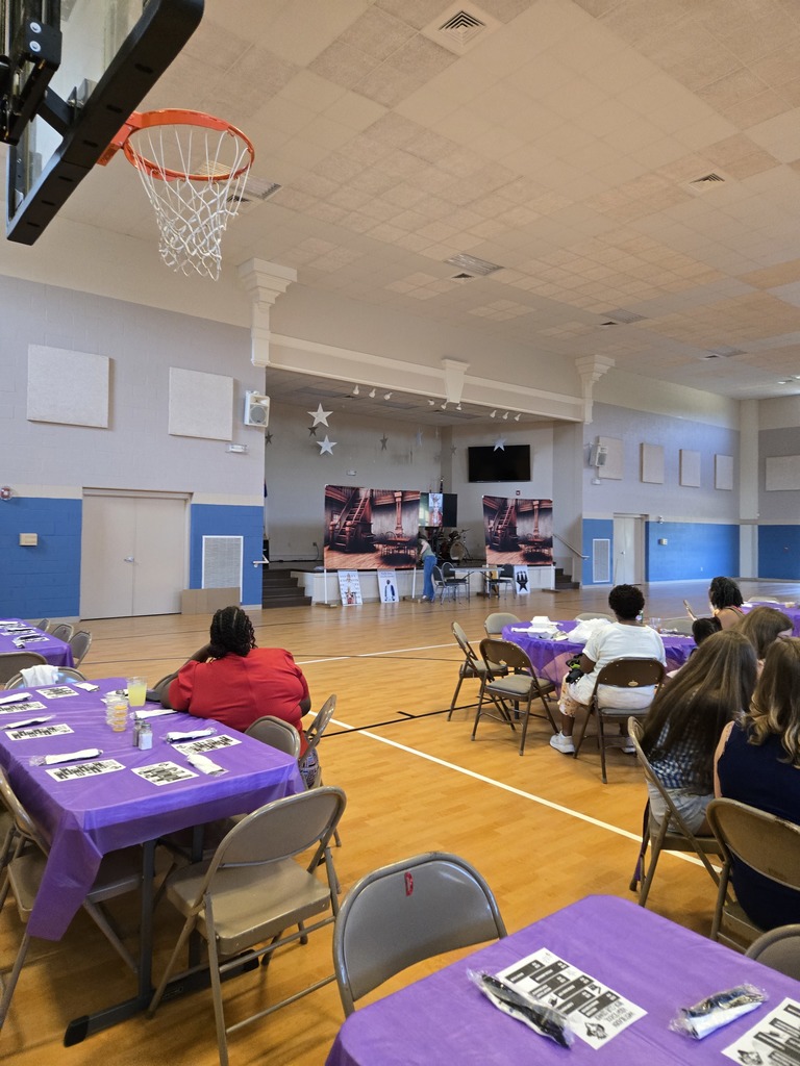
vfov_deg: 73.9
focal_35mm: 23
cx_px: 400
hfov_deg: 58.9
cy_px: 533
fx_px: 709
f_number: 1.8
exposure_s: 1/120
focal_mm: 5.4
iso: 640
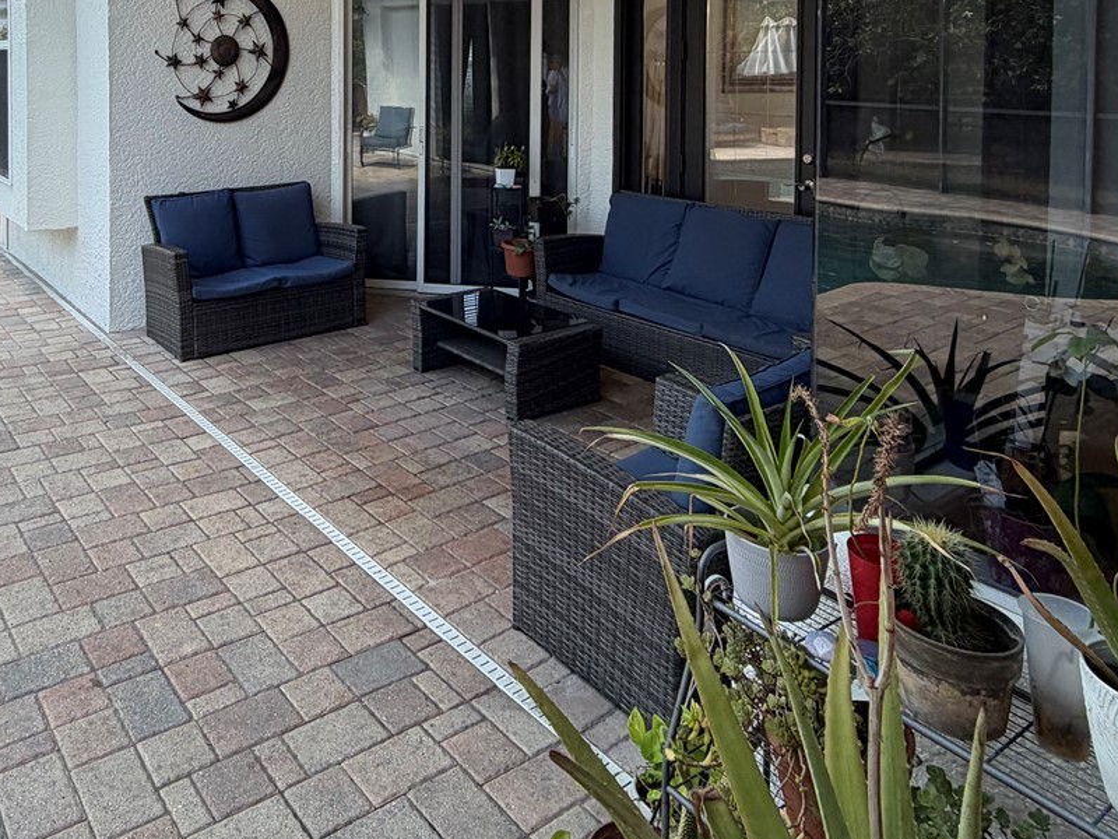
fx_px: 904
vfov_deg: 45.2
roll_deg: +0.4
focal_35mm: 28
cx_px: 370
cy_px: 88
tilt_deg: -1.2
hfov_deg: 61.9
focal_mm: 2.22
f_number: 2.2
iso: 64
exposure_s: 1/120
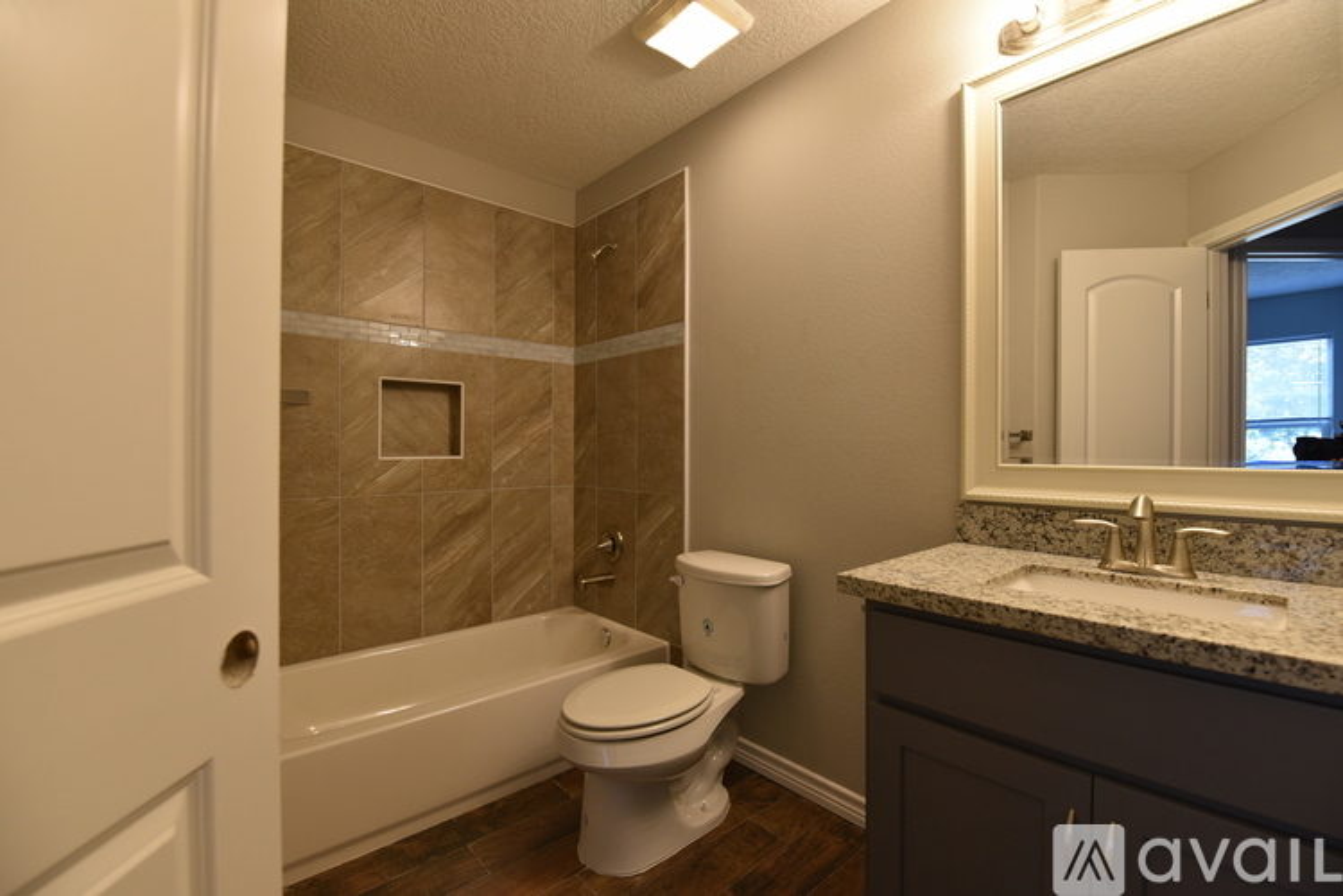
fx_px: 560
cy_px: 448
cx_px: 672
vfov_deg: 77.4
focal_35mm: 15
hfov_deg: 100.4
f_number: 4
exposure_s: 1/60
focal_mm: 15
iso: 400
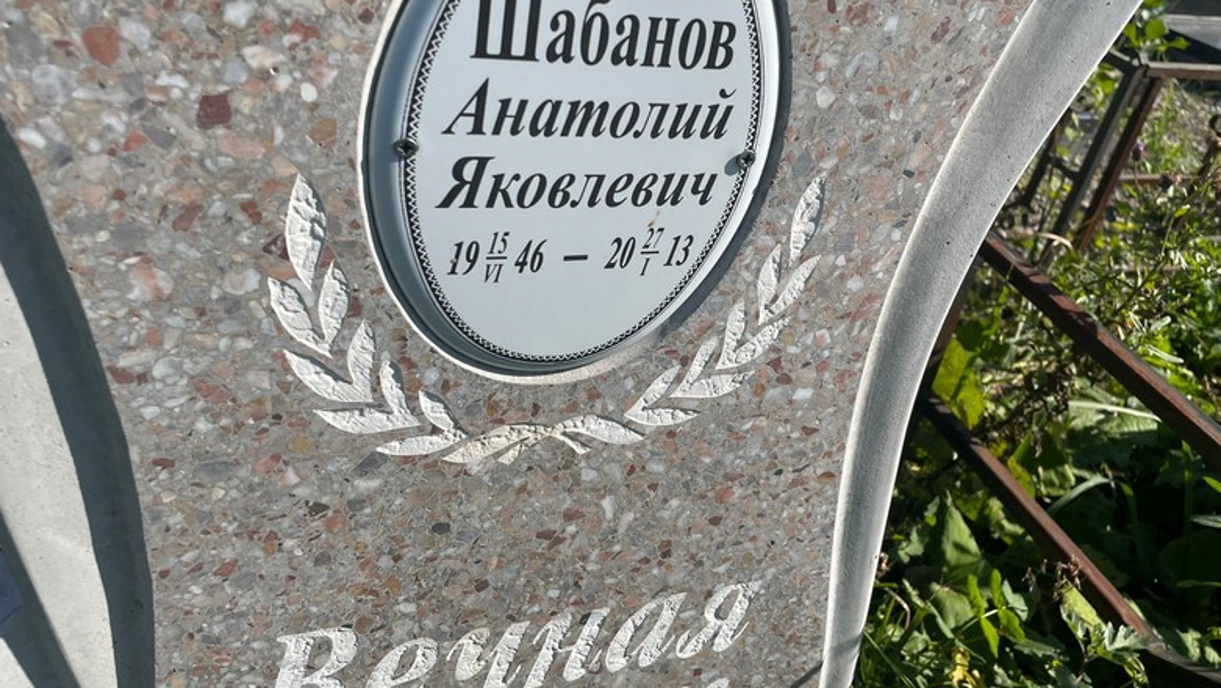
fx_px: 939
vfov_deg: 39.9
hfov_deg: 66.0
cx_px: 613
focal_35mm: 29
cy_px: 245
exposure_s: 1/3861
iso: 32
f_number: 1.6
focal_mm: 4.2
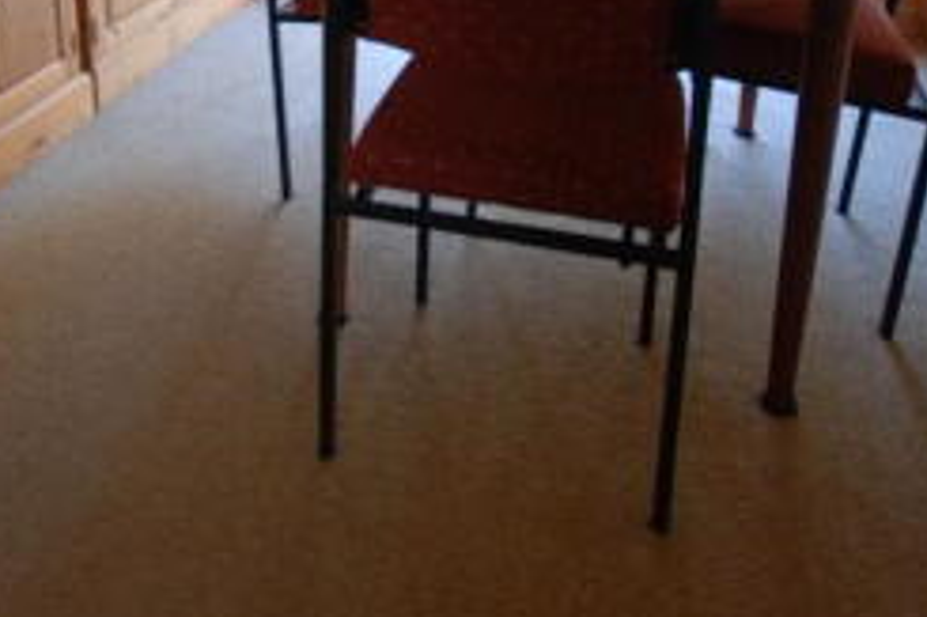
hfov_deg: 47.3
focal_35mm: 40
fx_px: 1029
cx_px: 274
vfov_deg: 30.3
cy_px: -44
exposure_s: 1/25
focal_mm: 10
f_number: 4
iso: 400
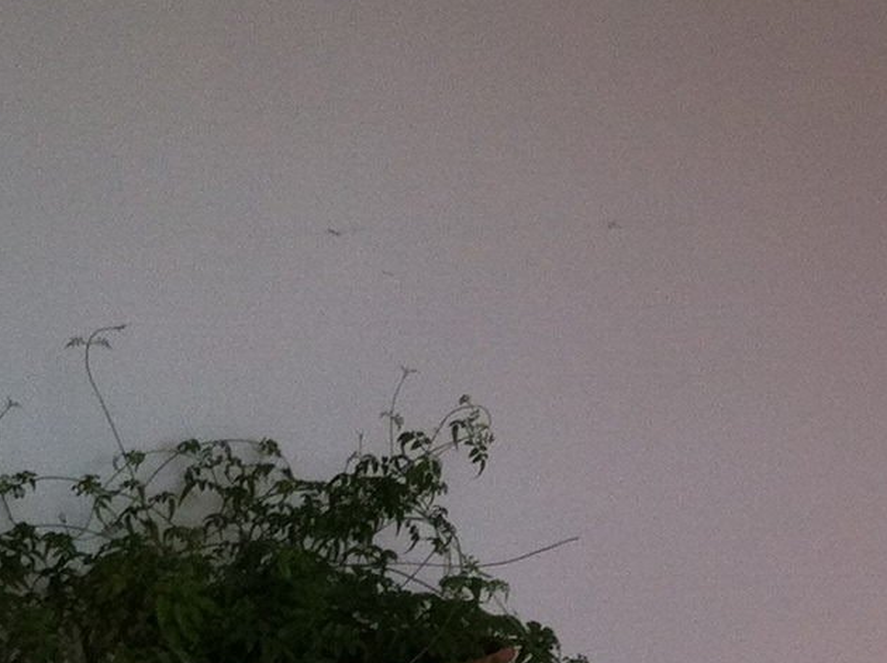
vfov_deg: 10.3
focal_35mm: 144
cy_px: 372
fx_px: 3686
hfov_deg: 13.2
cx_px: 1171
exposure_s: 1/60
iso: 80
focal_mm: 3.85
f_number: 2.8
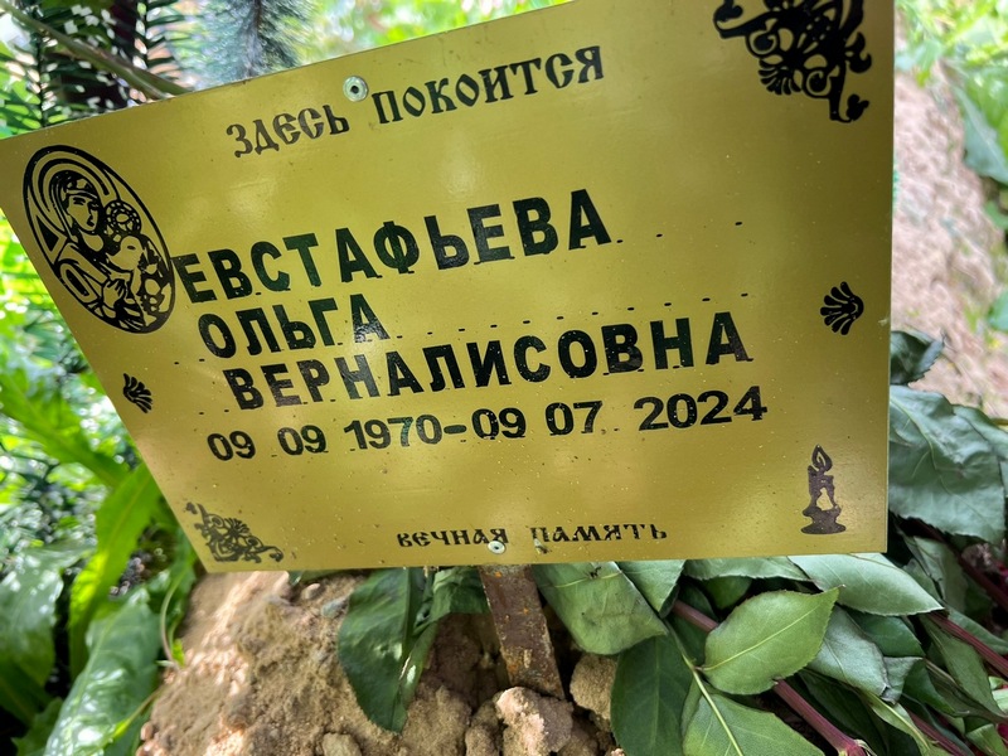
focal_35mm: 26
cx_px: 504
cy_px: 378
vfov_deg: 53.1
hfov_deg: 67.3
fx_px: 757
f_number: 1.5
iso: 50
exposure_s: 1/121
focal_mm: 5.7
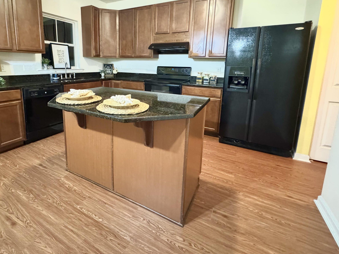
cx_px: 144
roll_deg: -1.1
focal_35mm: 18
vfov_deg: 70.4
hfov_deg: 87.1
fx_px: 176
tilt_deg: -10.6
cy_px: 95
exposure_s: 1/40
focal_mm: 2.22
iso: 1250
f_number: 2.2
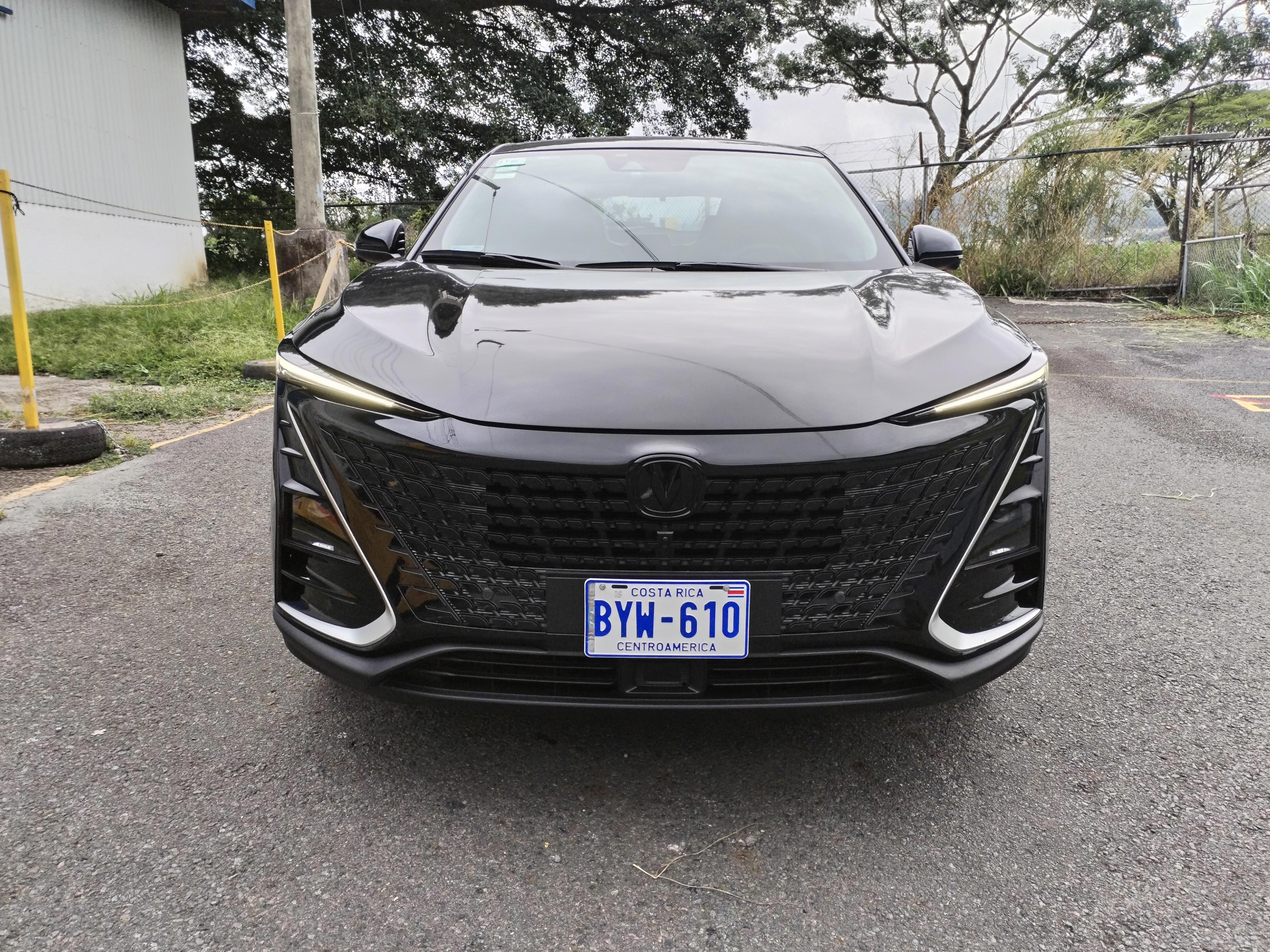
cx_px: 635
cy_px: 476
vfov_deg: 48.2
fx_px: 1064
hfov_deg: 61.7
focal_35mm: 29
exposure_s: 1/245
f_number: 1.8
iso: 100
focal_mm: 4.75
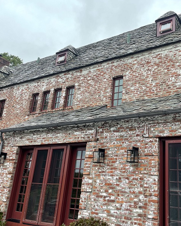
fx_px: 228
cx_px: 125
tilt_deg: +18.6
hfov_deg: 42.6
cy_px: 113
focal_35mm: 34
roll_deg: -3.1
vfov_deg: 52.8
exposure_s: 1/121
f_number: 1.6
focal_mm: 4.2
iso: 50
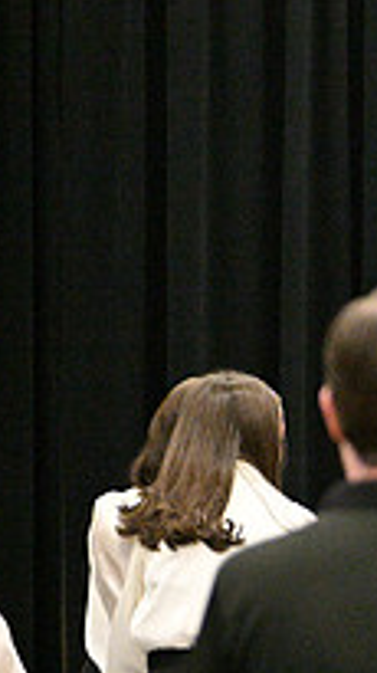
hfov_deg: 3.8
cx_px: 928
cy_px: 474
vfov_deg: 6.8
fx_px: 5645
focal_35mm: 317
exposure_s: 1/1250
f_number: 2.7
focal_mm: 107
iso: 12800
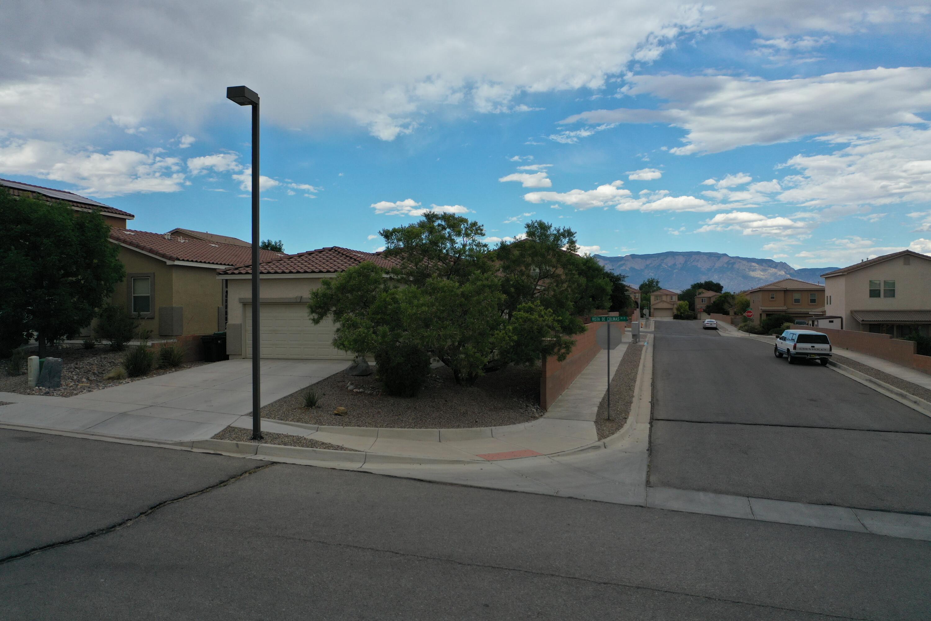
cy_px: 310
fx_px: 724
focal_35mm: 28
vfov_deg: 46.4
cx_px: 466
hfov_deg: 65.5
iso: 100
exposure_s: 1/1600
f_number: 2.8
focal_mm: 10.26
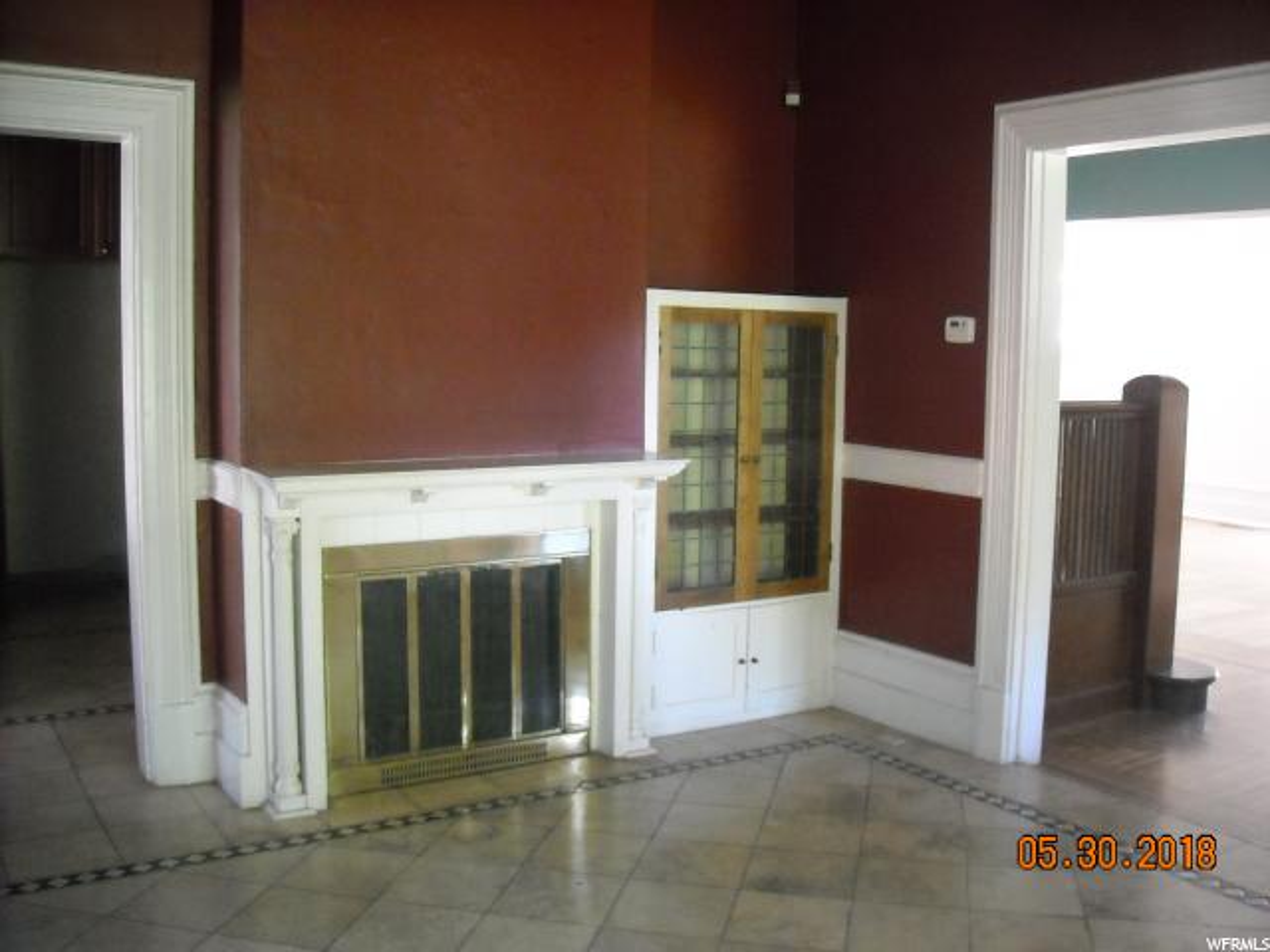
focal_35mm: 35
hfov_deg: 52.6
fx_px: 1284
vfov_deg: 40.7
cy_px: 476
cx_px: 635
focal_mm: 5.7
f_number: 2.8
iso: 800
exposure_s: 1/31
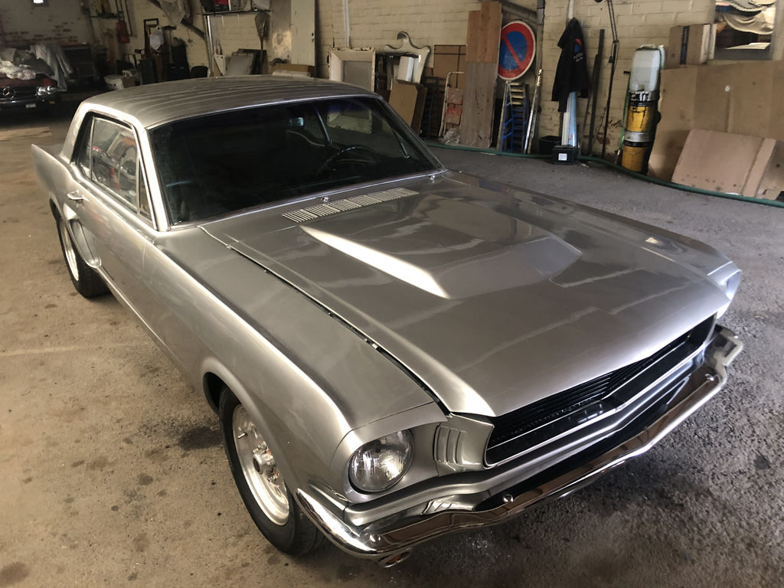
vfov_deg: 49.7
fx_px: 634
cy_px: 294
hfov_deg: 63.4
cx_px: 392
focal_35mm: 28
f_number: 1.8
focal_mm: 3.99
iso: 100
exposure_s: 1/12
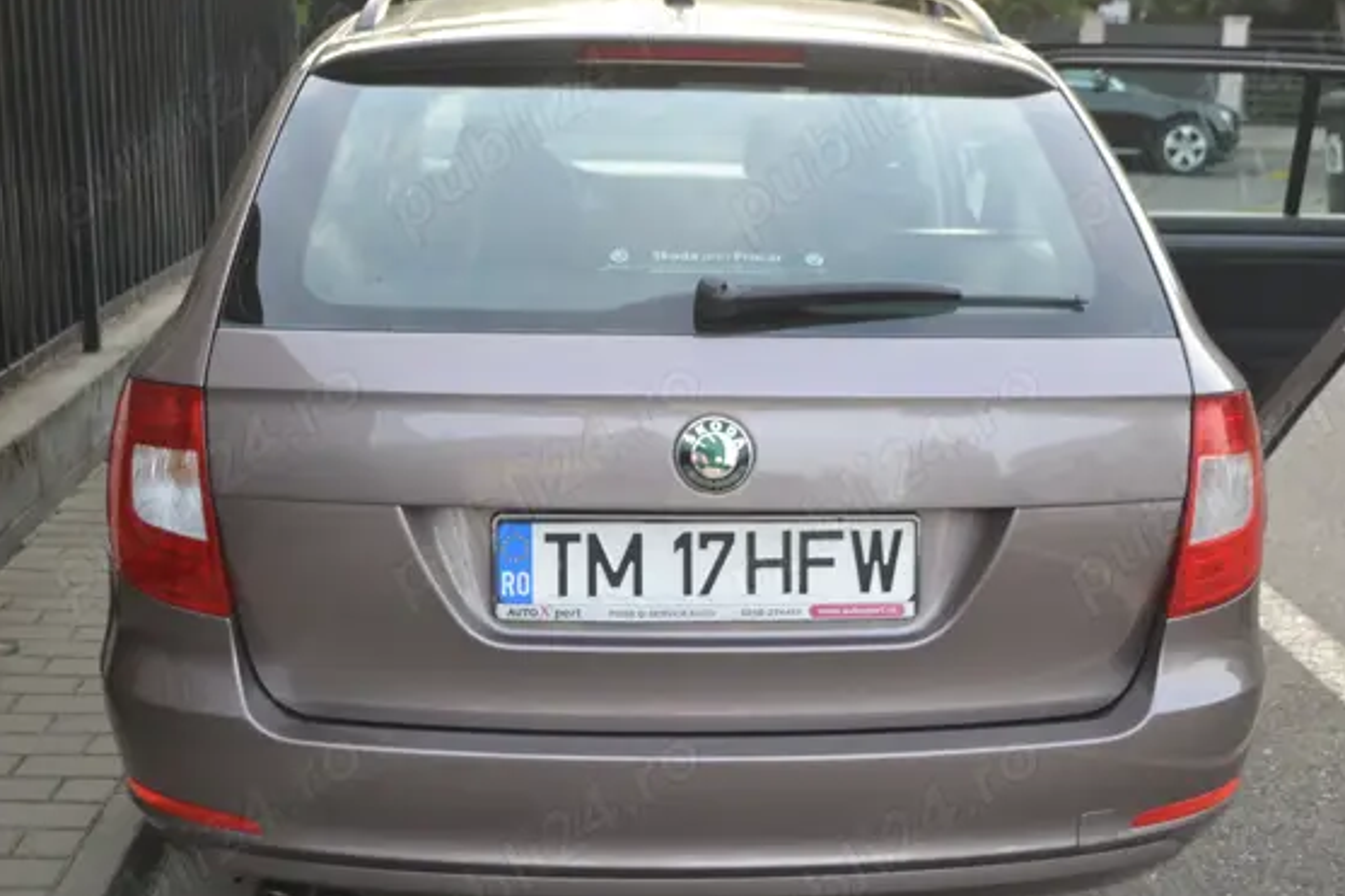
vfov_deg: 31.9
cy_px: 449
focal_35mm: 42
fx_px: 1569
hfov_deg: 46.4
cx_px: 712
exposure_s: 1/80
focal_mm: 26
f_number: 4.2
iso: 400
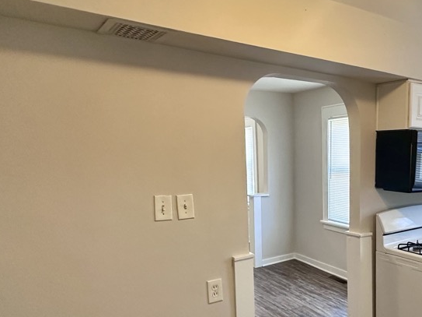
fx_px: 402
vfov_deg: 42.5
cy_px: 205
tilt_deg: -5.8
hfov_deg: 51.0
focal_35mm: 33
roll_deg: -0.7
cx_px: 353
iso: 320
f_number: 2.2
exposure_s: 1/120
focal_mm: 2.22
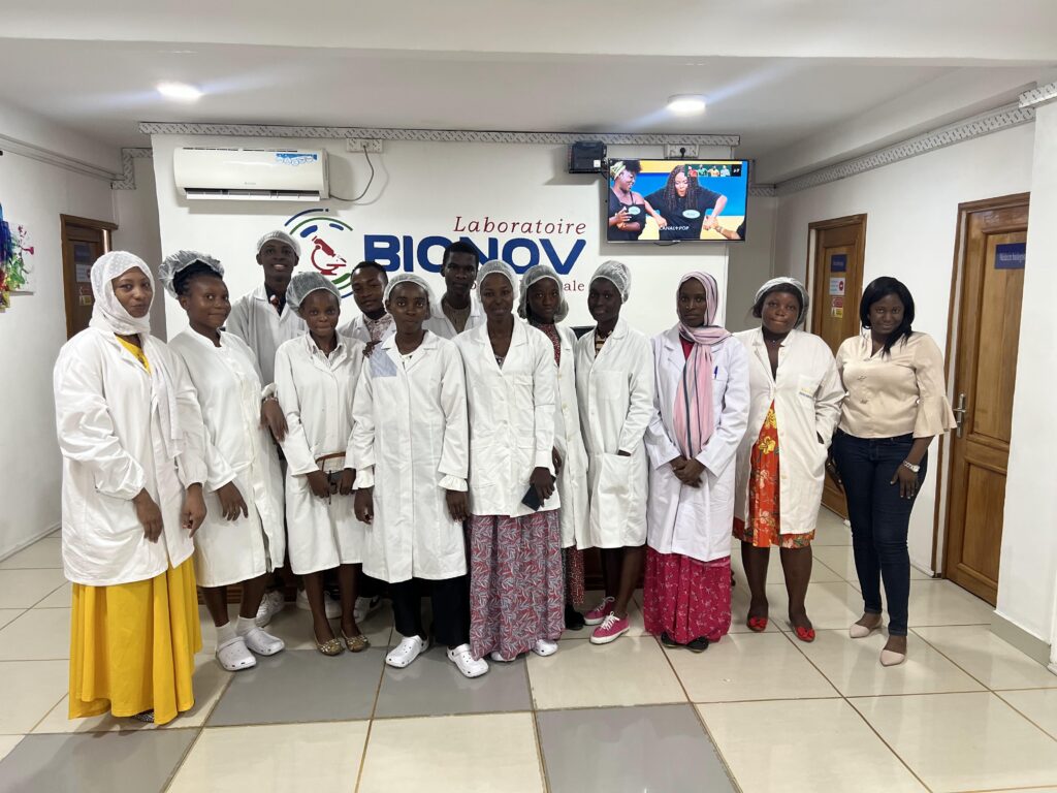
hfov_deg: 67.3
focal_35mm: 26
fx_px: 794
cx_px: 528
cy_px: 396
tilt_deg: -8.2
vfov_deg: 53.1
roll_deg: +0.4
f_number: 1.5
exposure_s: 1/71
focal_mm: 5.7
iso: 125
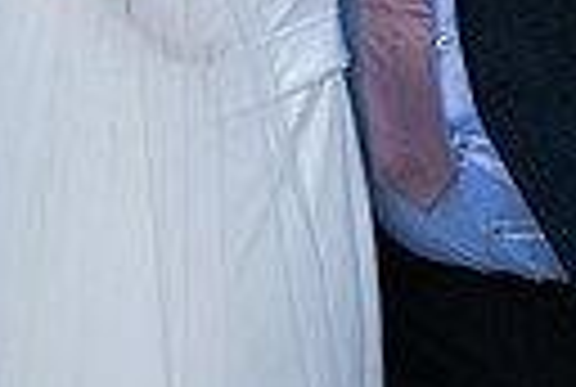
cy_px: -196
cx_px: 346
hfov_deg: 16.7
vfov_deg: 10.9
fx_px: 1957
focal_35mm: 122
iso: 500
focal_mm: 27
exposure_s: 1/2000
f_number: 3.5
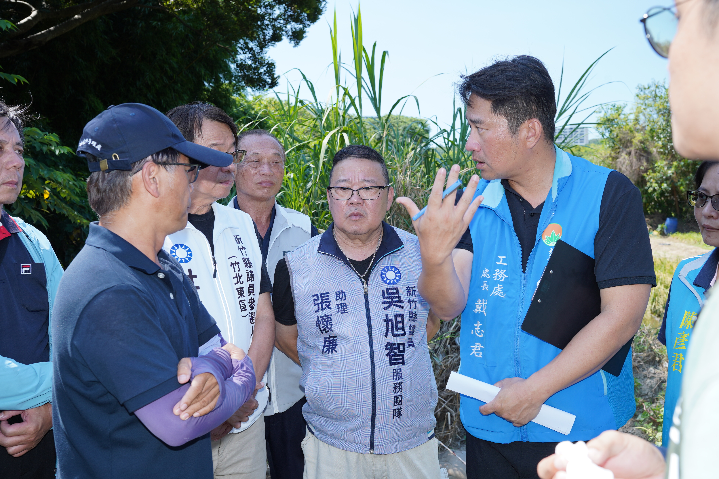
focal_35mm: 38
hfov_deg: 51.0
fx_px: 753
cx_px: 360
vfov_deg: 35.3
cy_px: 240
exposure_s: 1/200
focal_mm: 37.7
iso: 160
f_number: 7.1
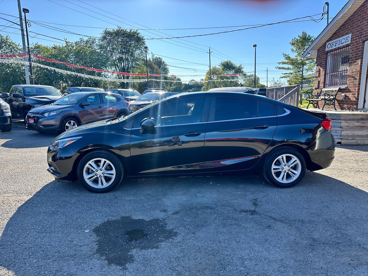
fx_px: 255
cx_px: 184
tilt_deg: -8.0
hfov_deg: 71.6
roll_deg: +0.0
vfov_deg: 56.8
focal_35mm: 24
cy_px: 138
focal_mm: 6.86
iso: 80
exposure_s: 1/1562
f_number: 1.78
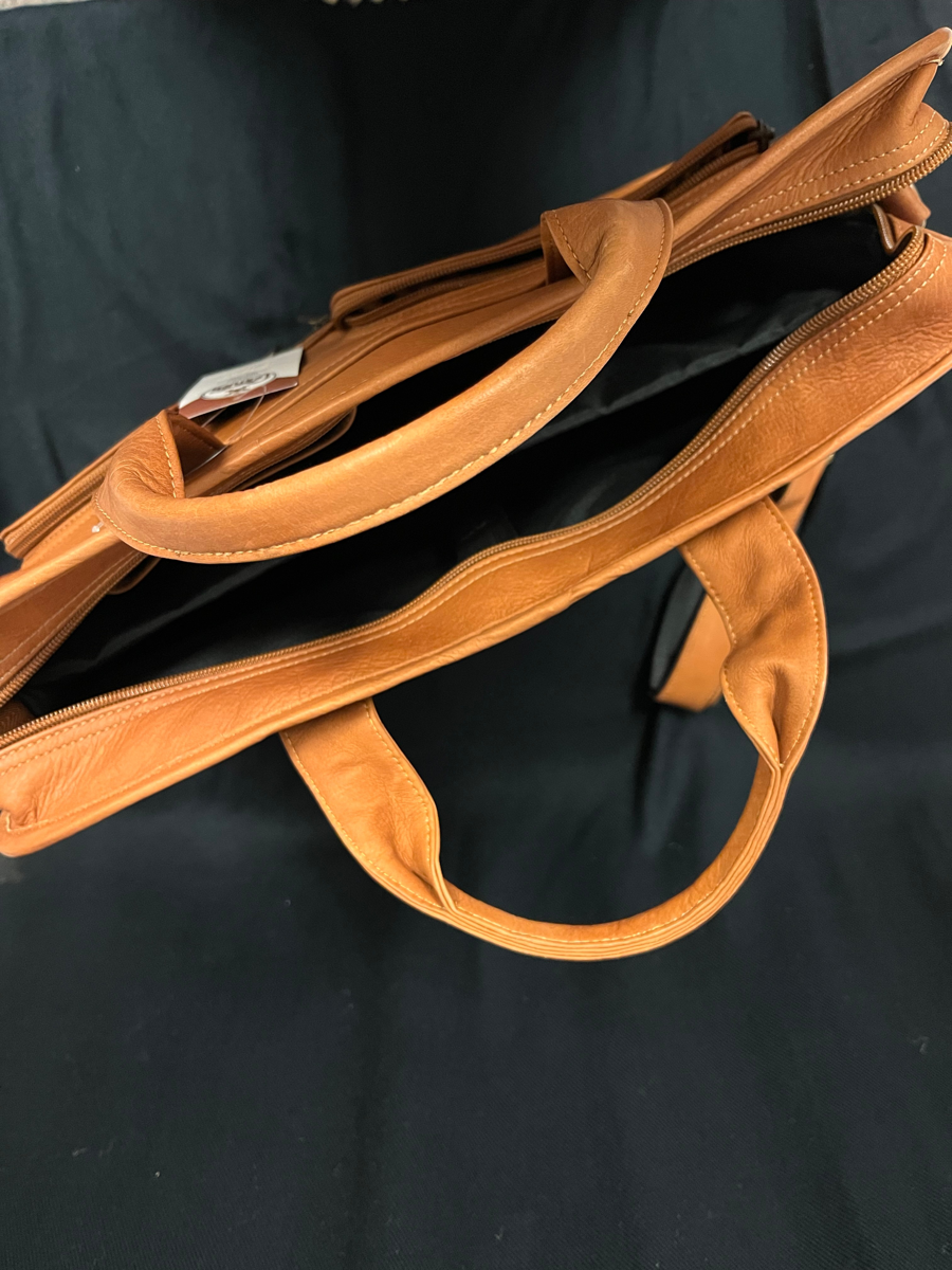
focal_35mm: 26
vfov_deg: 67.3
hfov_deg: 53.1
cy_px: 635
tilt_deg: -74.8
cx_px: 476
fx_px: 953
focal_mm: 5.1
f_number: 1.6
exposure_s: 1/60
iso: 500
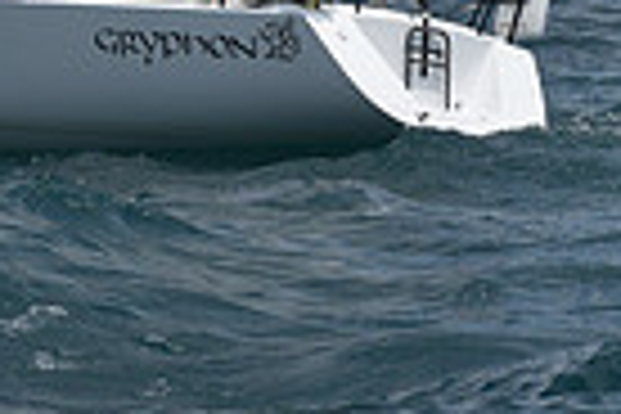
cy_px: -814
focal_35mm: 294
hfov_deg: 7.0
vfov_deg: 4.5
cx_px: -146
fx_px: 5071
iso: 250
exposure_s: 1/1250
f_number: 10
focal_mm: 70
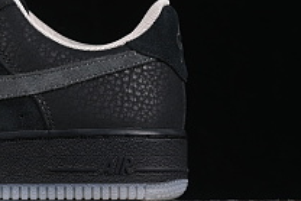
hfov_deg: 11.2
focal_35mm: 180
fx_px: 1506
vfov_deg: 7.6
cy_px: 50
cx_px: -56
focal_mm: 50
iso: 160
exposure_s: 1/60
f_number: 6.3
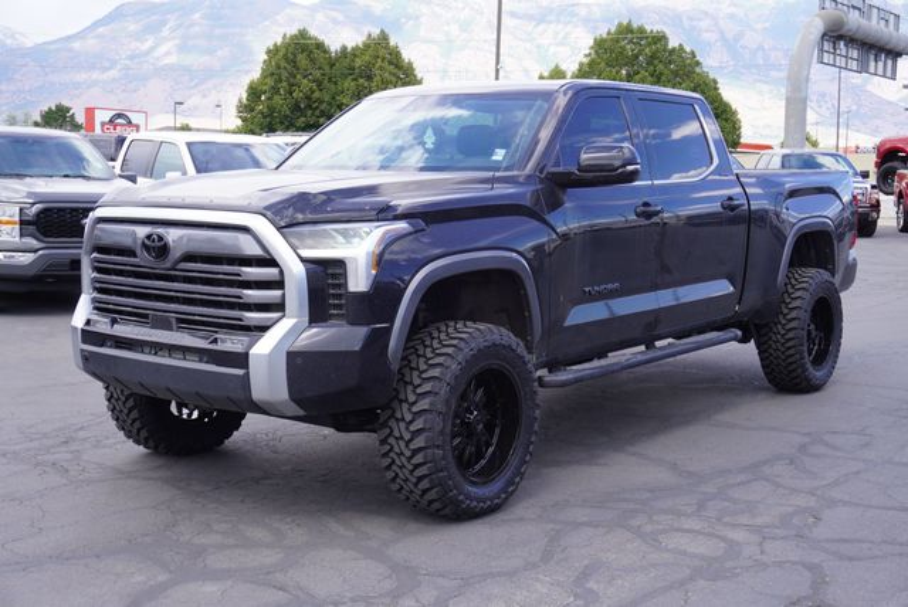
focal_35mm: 46
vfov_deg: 29.0
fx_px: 1174
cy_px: 304
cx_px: 454
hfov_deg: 42.3
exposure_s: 1/80
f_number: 7.1
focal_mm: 31
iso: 100
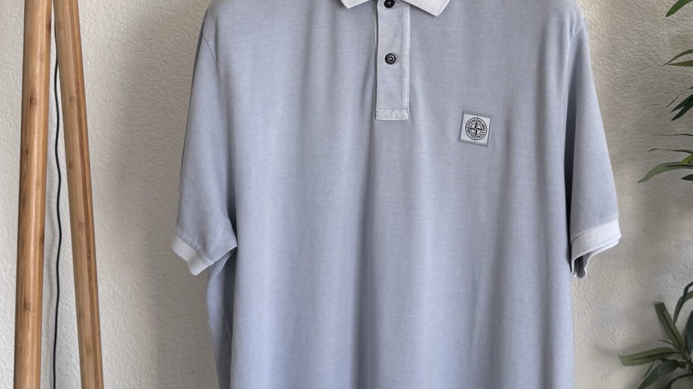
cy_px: 88
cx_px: 404
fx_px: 992
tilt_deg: -3.1
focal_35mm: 54
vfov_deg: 22.0
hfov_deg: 38.4
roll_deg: -1.0
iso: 100
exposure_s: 1/121
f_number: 1.78
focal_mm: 6.76
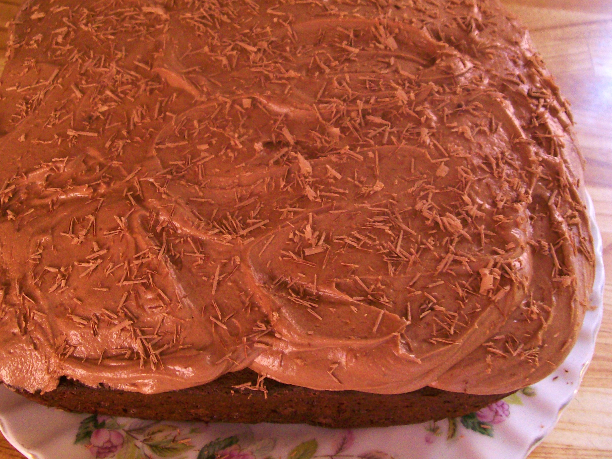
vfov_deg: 32.1
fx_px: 796
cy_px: 184
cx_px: 271
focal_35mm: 45
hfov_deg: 42.0
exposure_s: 1/8
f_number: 2.7
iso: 160
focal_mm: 6
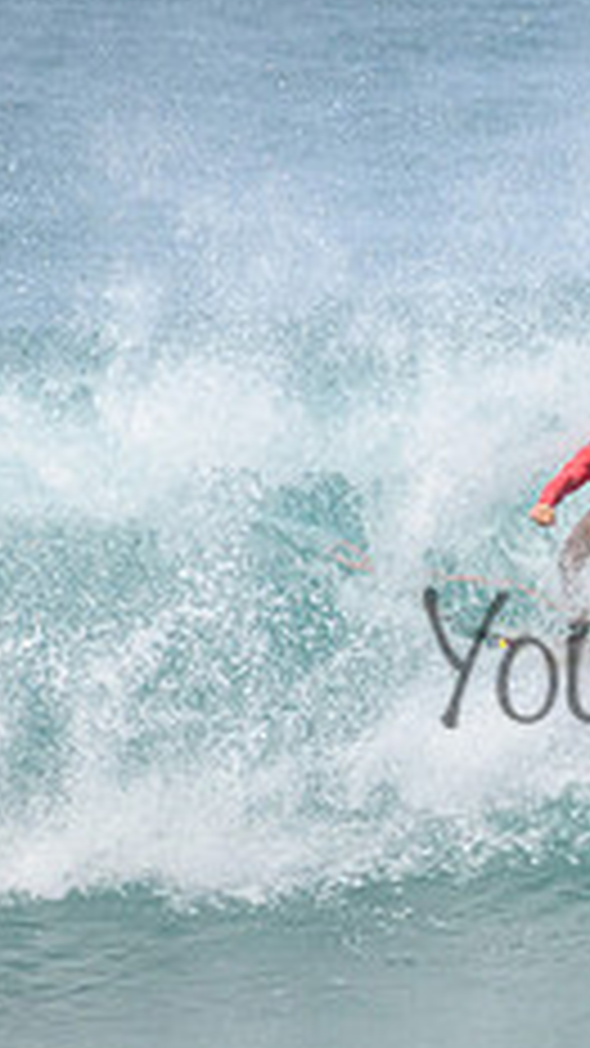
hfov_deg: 0.6
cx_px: 887
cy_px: 618
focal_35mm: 2088
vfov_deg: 1.0
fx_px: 58093
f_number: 11
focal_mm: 800
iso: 1000
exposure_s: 1/2000
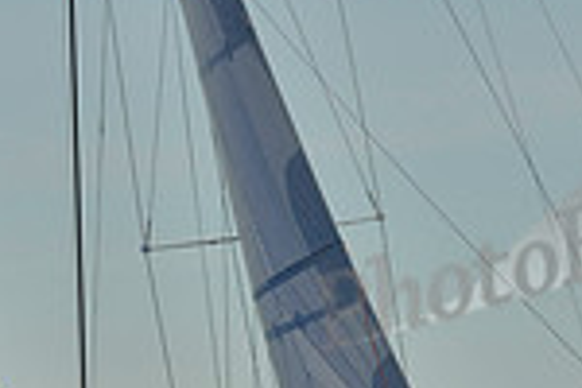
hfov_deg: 7.6
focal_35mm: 271
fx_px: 4381
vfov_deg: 5.0
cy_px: 506
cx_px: 116
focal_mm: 70
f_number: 10
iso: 280
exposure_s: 1/1250
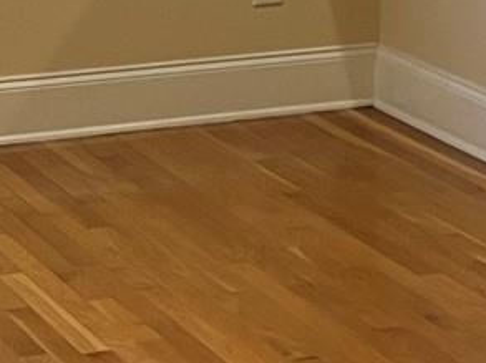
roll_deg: -0.9
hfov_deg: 10.4
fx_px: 2552
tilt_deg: -2.1
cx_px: 783
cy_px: -325
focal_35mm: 182
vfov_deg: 7.8
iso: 100
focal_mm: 5.1
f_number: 1.6
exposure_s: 1/60
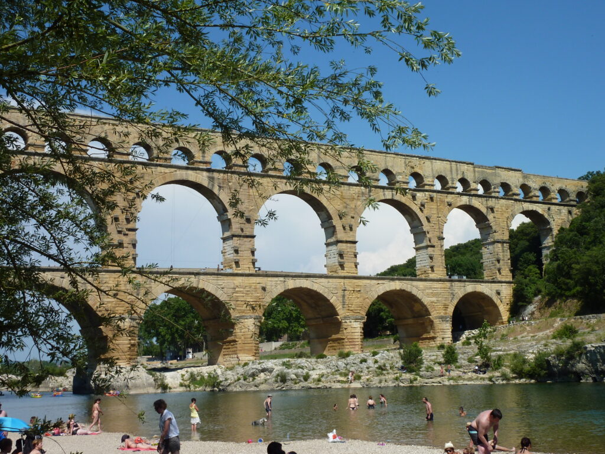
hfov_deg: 39.7
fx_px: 839
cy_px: 227
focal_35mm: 48
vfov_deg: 30.3
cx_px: 302
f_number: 5.6
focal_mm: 7.9
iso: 80
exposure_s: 1/500
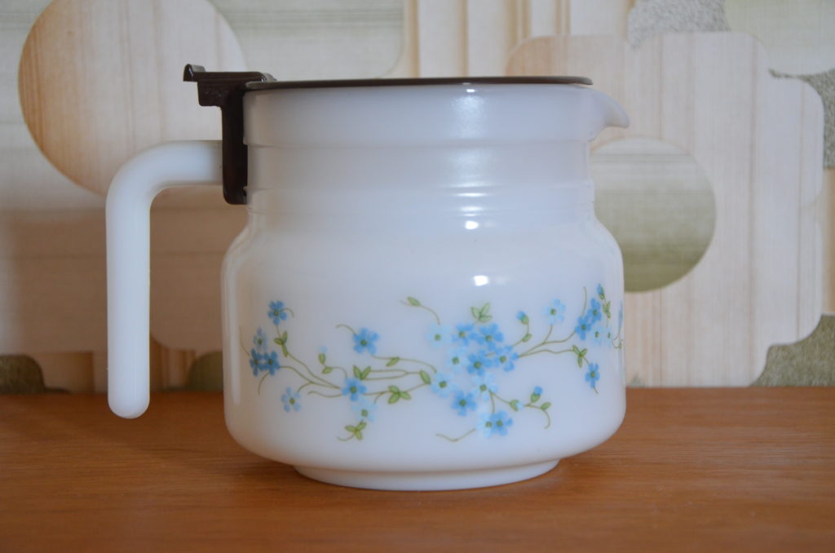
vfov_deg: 17.4
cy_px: 276
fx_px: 1805
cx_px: 418
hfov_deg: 26.0
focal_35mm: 78
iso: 1100
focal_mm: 52
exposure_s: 1/60
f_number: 5
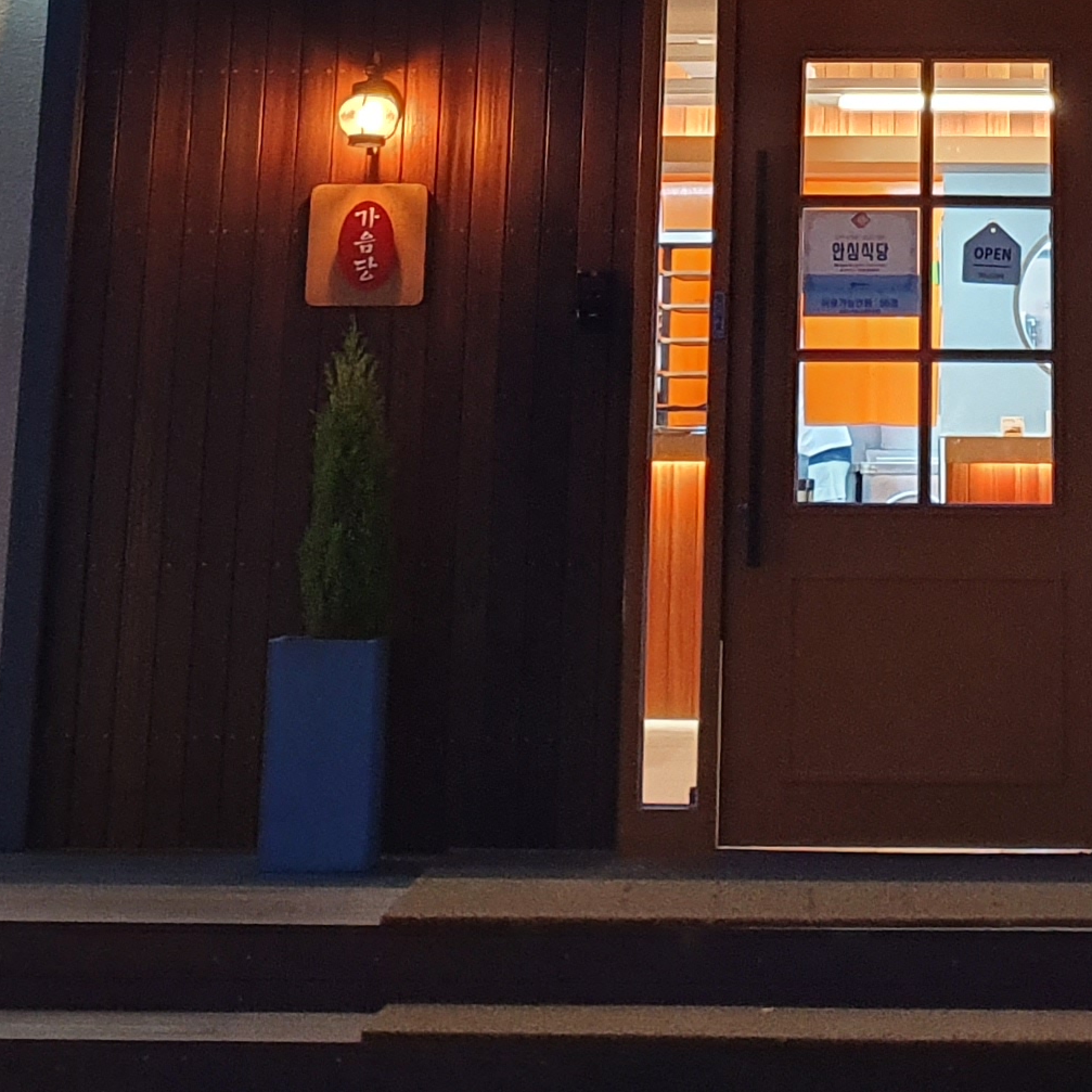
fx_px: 3284
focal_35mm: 92
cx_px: 966
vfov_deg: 17.7
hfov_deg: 18.6
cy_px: -332
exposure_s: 1/60
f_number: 1.5
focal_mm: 4.32
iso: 250
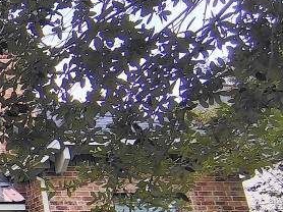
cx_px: -188
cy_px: 166
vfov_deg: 24.4
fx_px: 482
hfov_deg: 23.0
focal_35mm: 59
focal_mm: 2.13
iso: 100
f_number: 2.2
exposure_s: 1/315
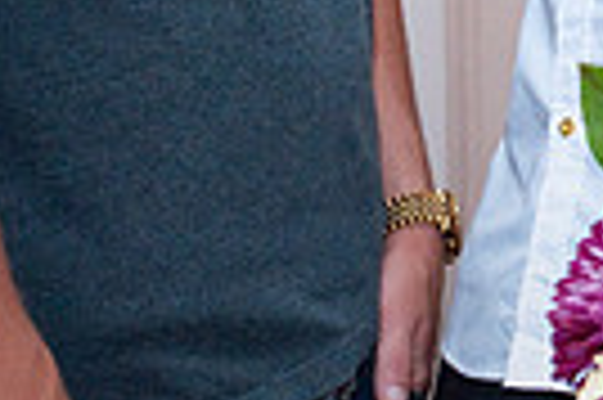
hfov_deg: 12.3
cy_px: -409
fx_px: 2526
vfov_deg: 8.6
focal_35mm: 151
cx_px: 1120
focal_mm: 35
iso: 3200
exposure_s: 1/160
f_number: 5.6
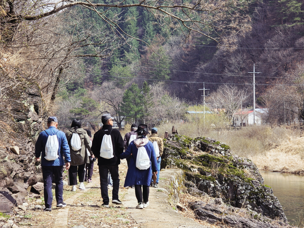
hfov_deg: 17.1
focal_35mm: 115
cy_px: 114
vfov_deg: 12.9
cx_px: 152
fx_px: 1010
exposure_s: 1/559
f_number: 3.4
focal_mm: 18.6
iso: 64
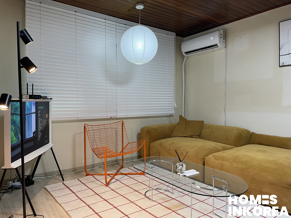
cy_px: 109
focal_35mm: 26
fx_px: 219
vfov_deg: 53.1
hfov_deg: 67.3
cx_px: 146
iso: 80
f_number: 1.6
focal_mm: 4.2
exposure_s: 1/60
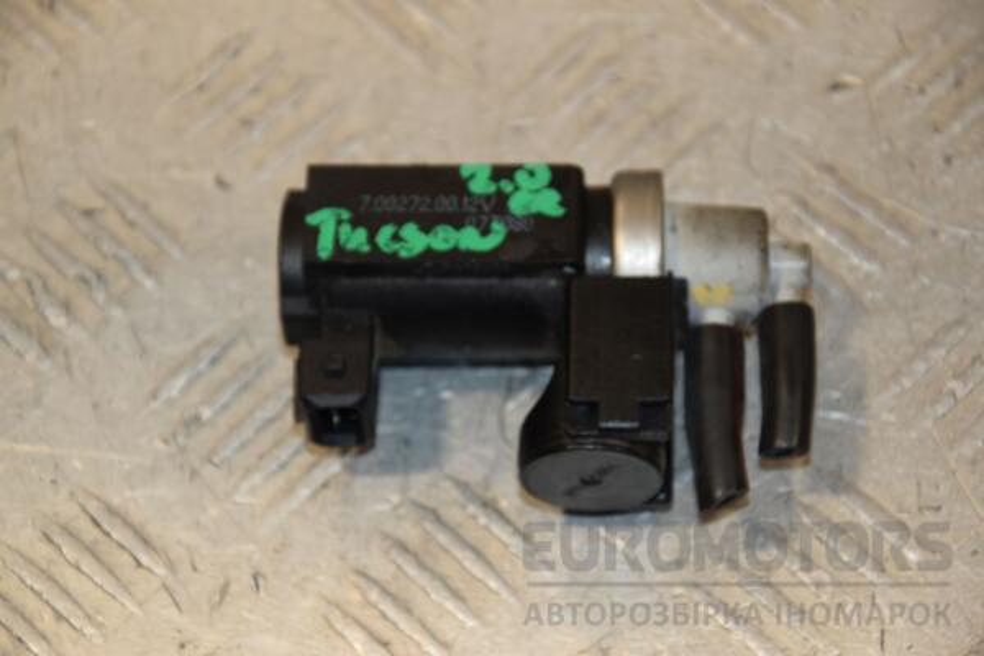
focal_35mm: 158
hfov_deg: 13.0
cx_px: 492
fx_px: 4305
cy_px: 328
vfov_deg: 8.7
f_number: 6.3
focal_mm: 105
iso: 800
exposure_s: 1/200
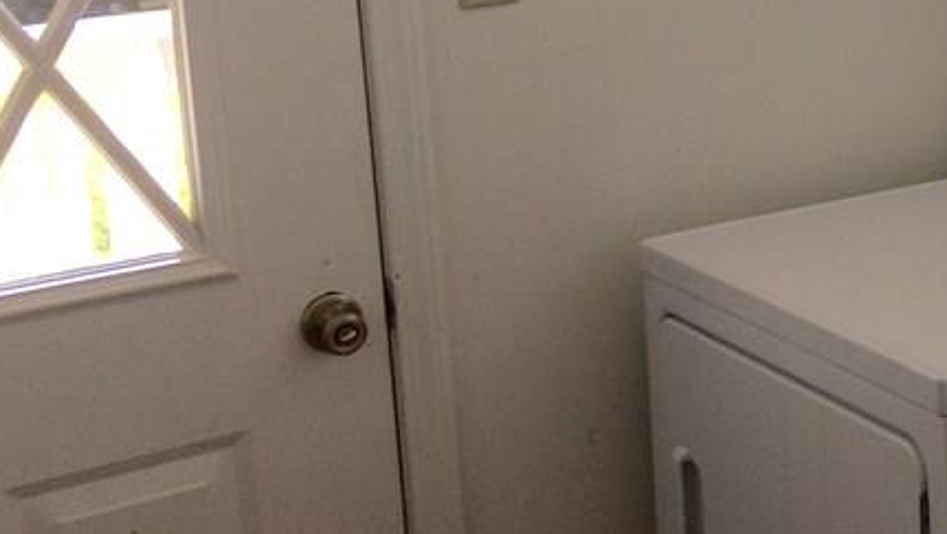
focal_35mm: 75
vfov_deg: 15.8
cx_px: 1077
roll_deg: +3.1
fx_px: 1884
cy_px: -11
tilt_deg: -7.0
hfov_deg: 25.8
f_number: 2.2
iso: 50
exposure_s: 1/60
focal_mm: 4.15
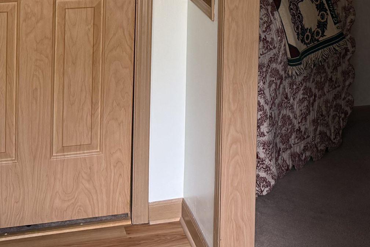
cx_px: 246
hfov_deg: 26.5
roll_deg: -1.8
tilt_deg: -3.7
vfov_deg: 16.3
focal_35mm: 76
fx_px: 781
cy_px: -129
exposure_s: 1/121
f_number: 1.78
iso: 160
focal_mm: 6.76
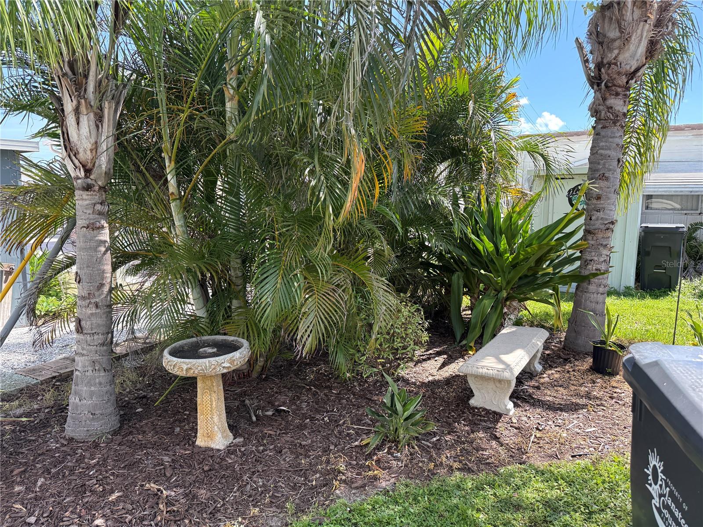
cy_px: 264
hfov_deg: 71.6
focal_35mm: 24
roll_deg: +0.1
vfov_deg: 56.8
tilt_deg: -7.1
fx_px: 487
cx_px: 352
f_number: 1.78
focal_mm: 6.76
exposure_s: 1/1156
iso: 100
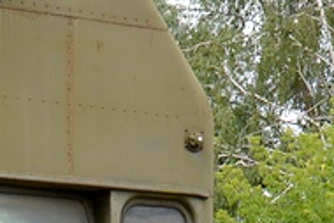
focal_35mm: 170
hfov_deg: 11.9
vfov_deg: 8.0
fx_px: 1578
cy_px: 320
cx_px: -22
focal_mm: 18
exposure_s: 1/250
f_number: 8
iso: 180
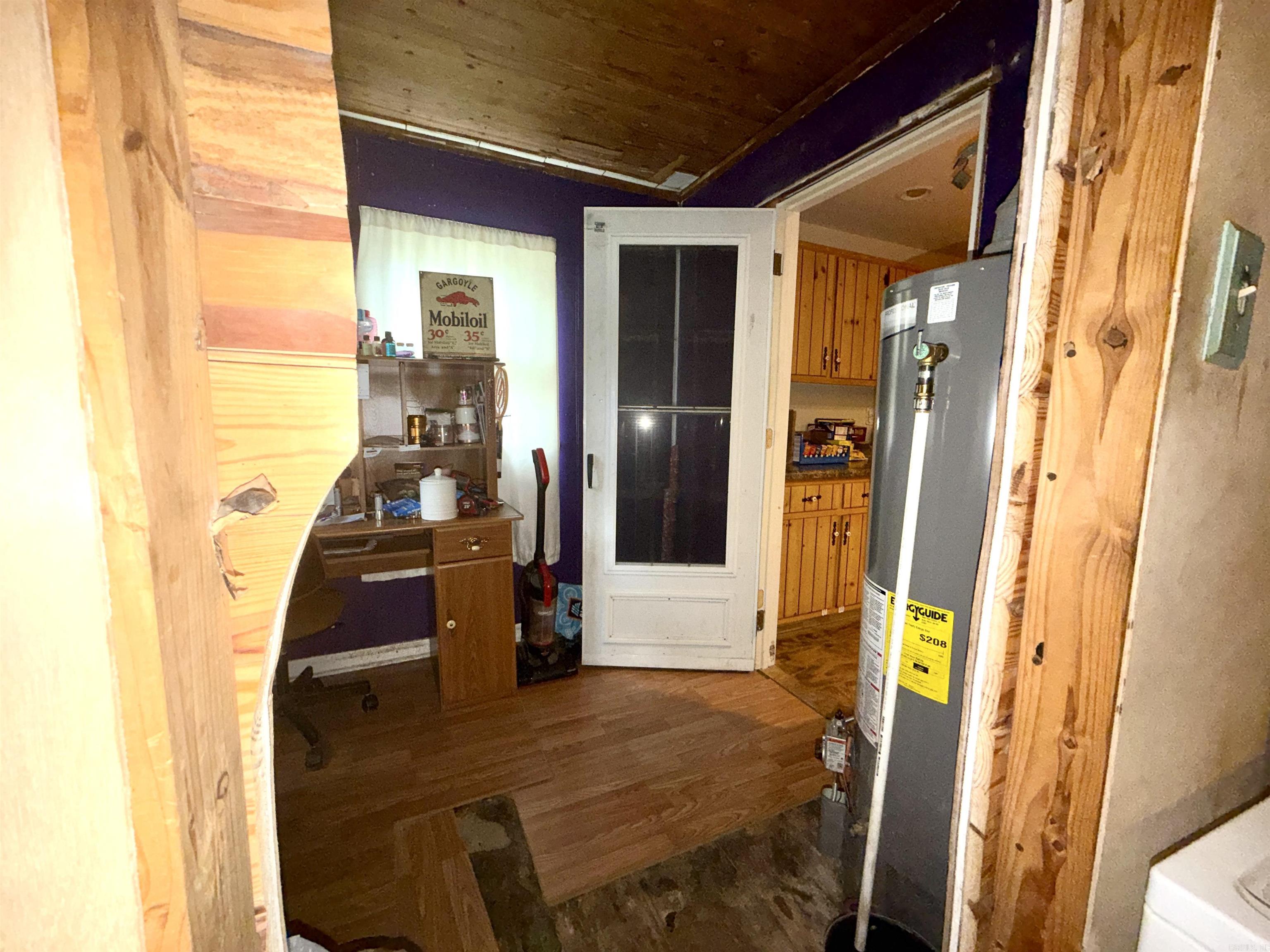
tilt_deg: -7.5
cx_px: 635
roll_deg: -1.1
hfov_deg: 102.1
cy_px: 476
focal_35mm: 14
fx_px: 514
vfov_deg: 85.7
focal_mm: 2.22
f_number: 2.2
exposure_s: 1/40
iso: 100
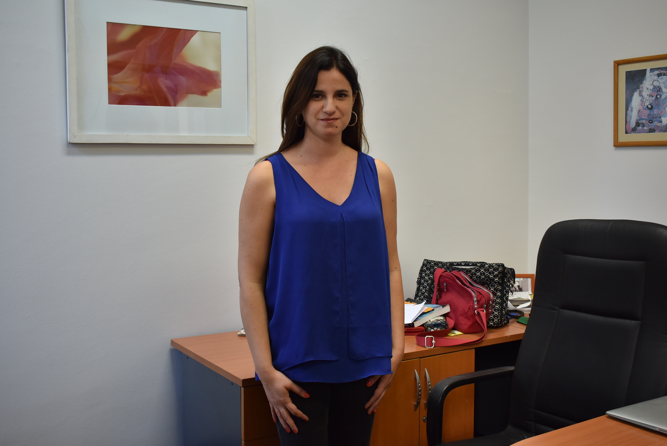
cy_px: 223
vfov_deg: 34.3
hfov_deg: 49.5
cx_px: 334
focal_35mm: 39
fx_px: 723
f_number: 4
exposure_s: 1/60
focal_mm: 26
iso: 500
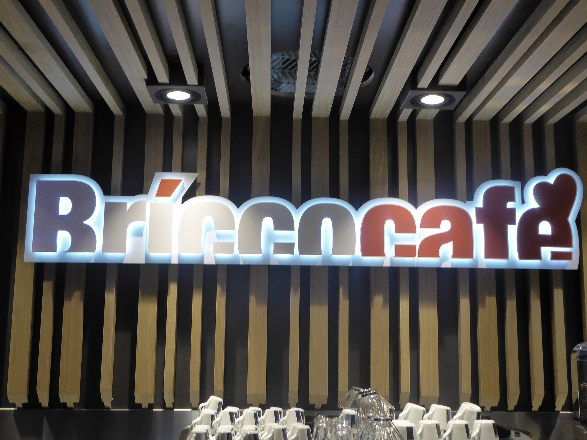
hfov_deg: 41.2
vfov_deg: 31.5
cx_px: 294
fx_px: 780
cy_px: 220
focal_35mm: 46
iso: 250
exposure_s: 1/60
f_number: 3.9
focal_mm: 7.8
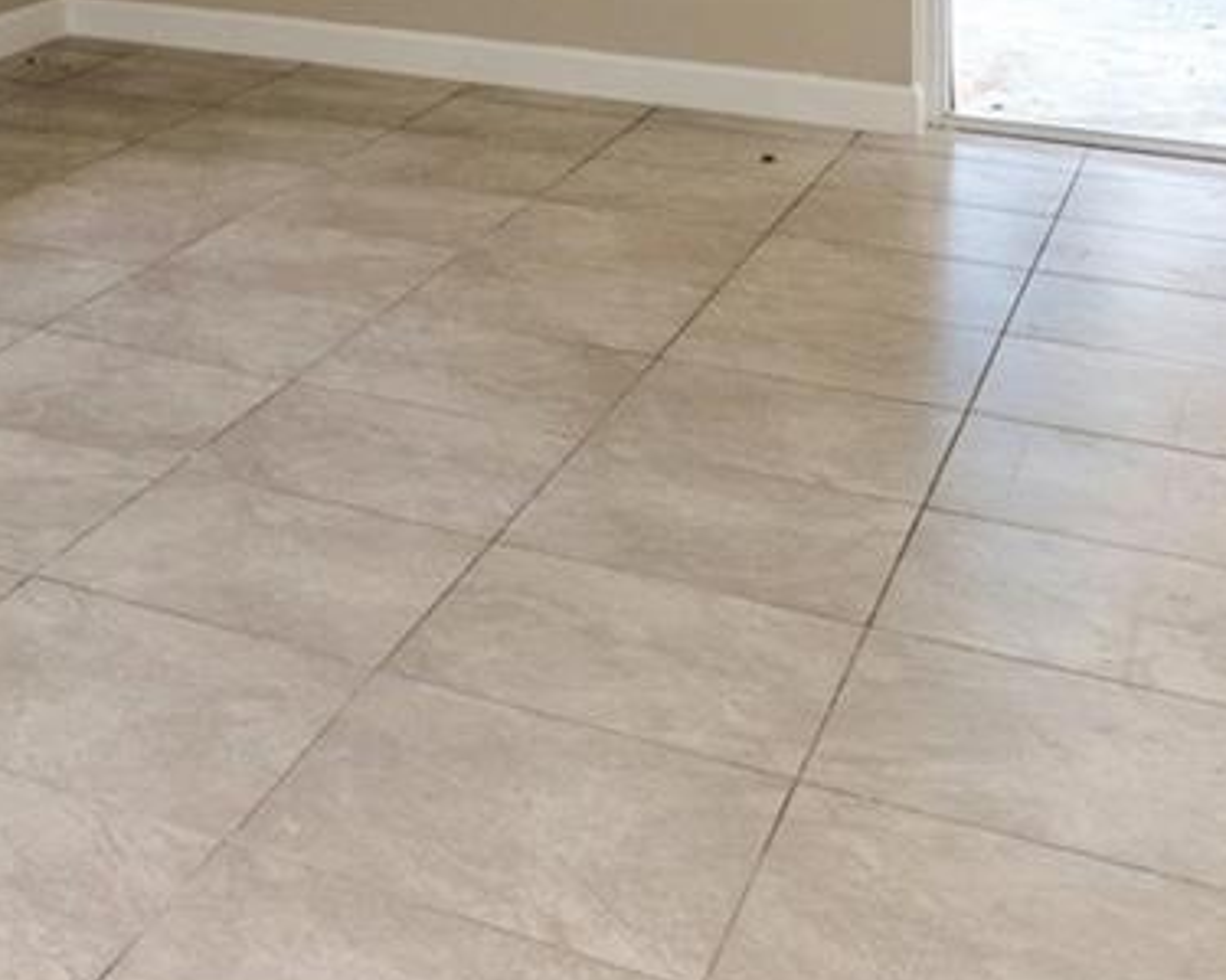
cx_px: -301
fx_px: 2177
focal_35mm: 60
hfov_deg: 27.2
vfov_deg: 21.8
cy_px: -425
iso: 200
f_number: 8
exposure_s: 1/15
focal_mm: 10
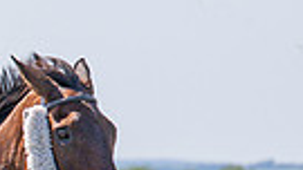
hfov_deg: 3.3
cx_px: -178
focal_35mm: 644
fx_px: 5175
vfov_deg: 1.9
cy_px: 323
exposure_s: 1/1600
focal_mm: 98
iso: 200
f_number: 4
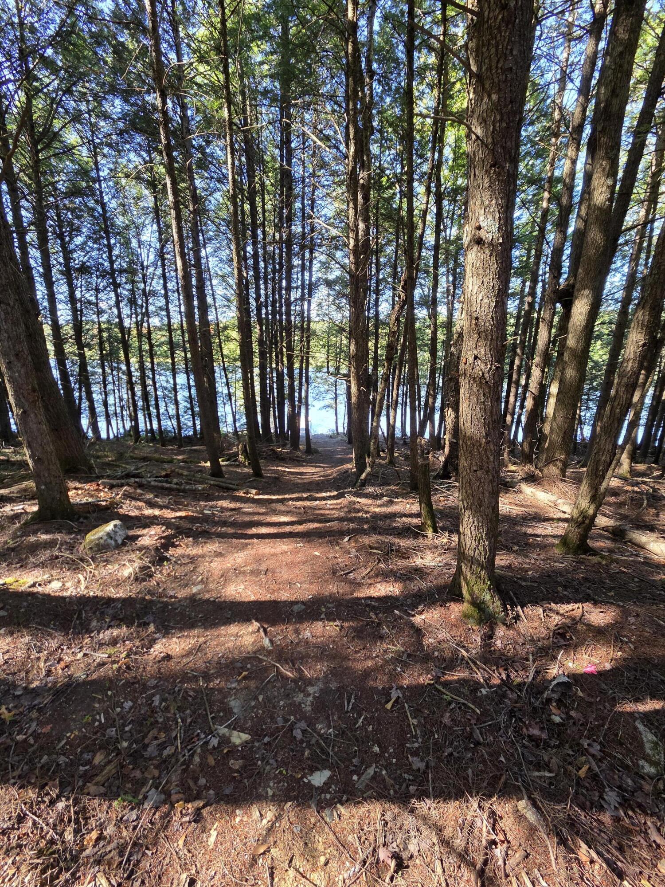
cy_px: 444
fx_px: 333
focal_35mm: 13
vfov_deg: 106.2
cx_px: 332
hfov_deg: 89.9
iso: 160
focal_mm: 2.2
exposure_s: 1/120
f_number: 2.2
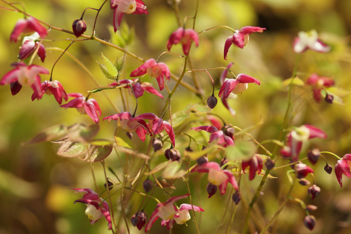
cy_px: 125
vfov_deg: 7.2
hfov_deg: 10.7
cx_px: 177
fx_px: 1872
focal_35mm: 192
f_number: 2.8
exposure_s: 1/400
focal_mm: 100
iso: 100
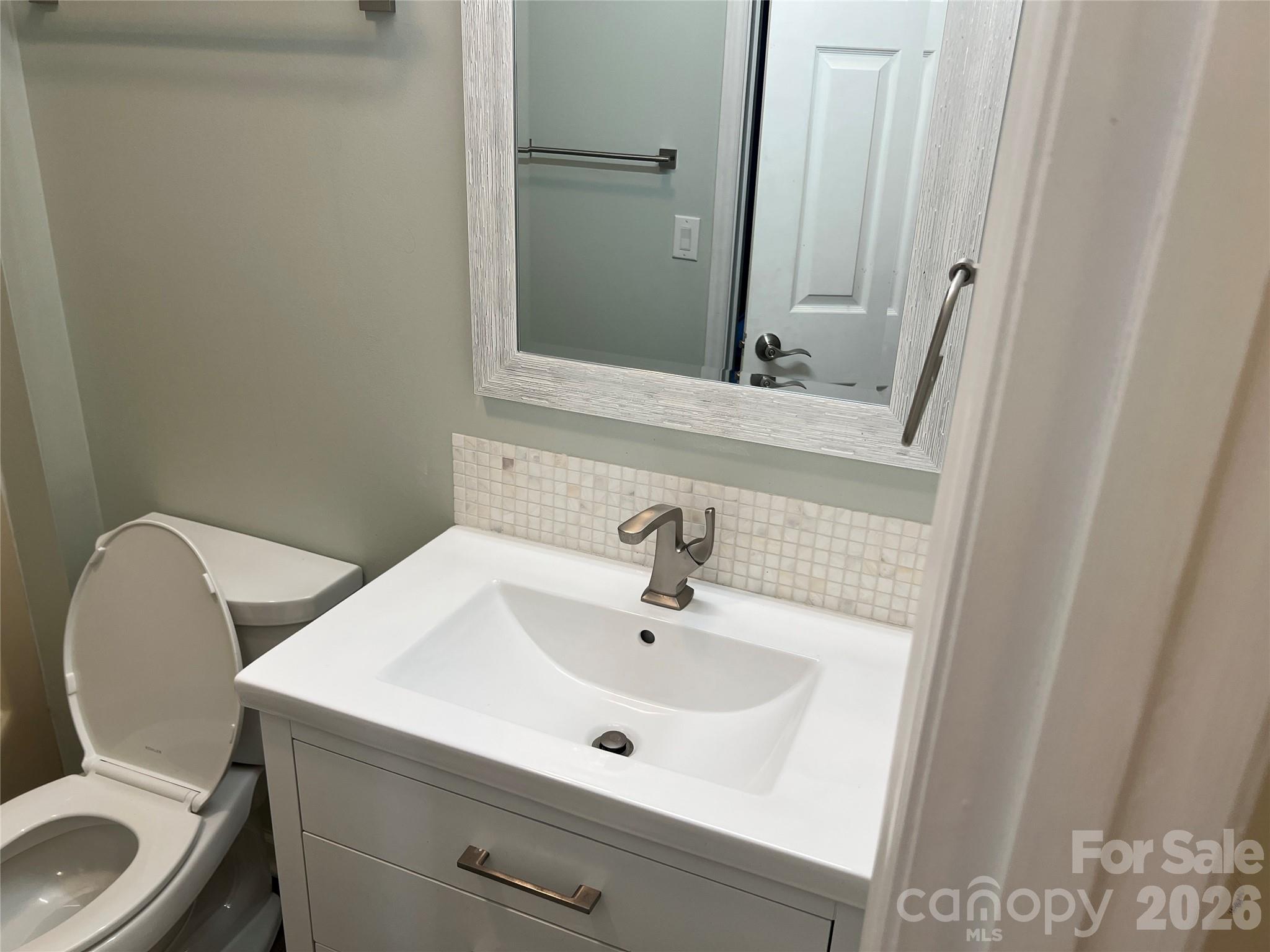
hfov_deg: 67.3
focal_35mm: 26
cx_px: 635
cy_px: 476
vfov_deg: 53.1
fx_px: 954
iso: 64
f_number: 1.5
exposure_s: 1/120
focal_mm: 5.7
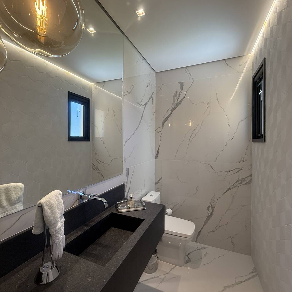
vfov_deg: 84.0
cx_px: 140
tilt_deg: +0.4
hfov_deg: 83.9
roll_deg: -0.1
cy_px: 142
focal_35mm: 17
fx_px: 162
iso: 125
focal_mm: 2.22
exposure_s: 1/120
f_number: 2.2
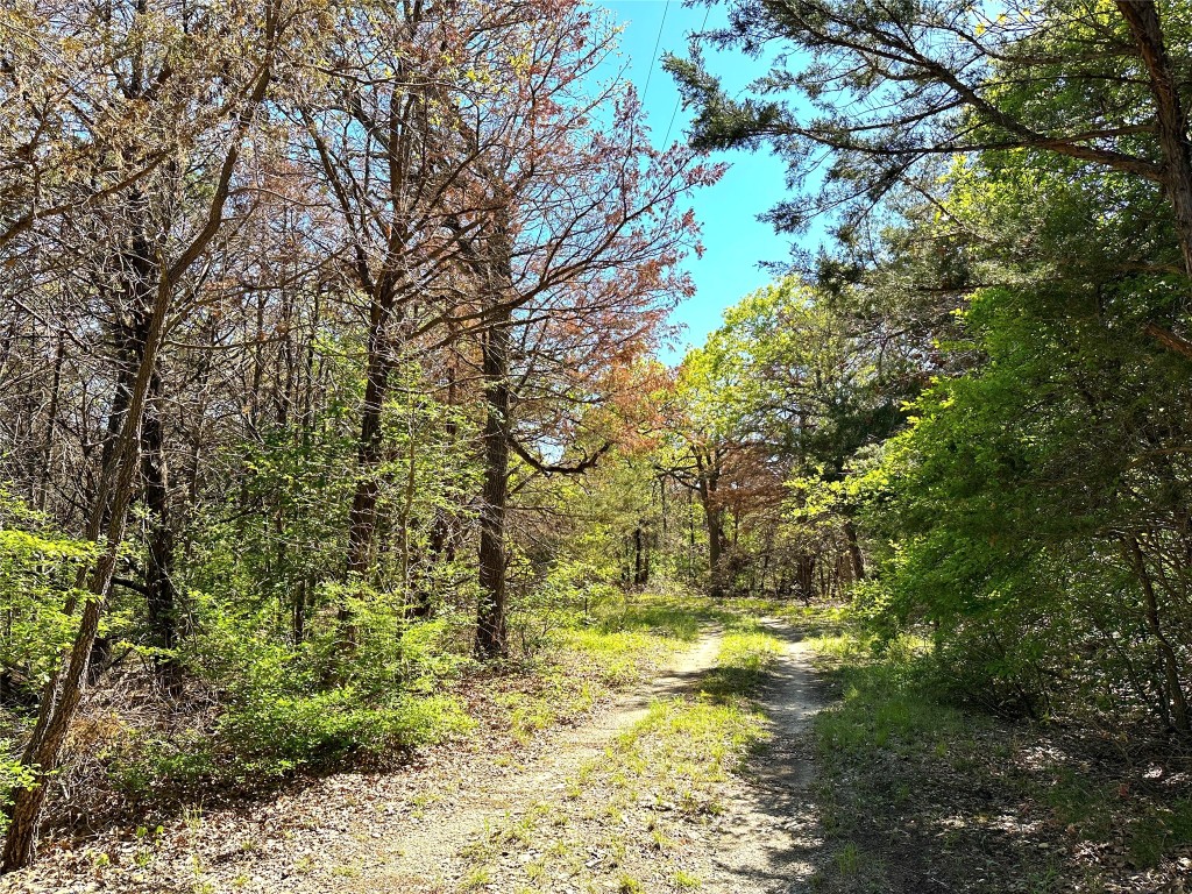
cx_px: 596
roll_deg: +0.4
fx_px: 826
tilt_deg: +7.0
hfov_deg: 71.6
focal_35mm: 24
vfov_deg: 56.8
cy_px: 447
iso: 80
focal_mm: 6.86
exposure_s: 1/1412
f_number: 1.78
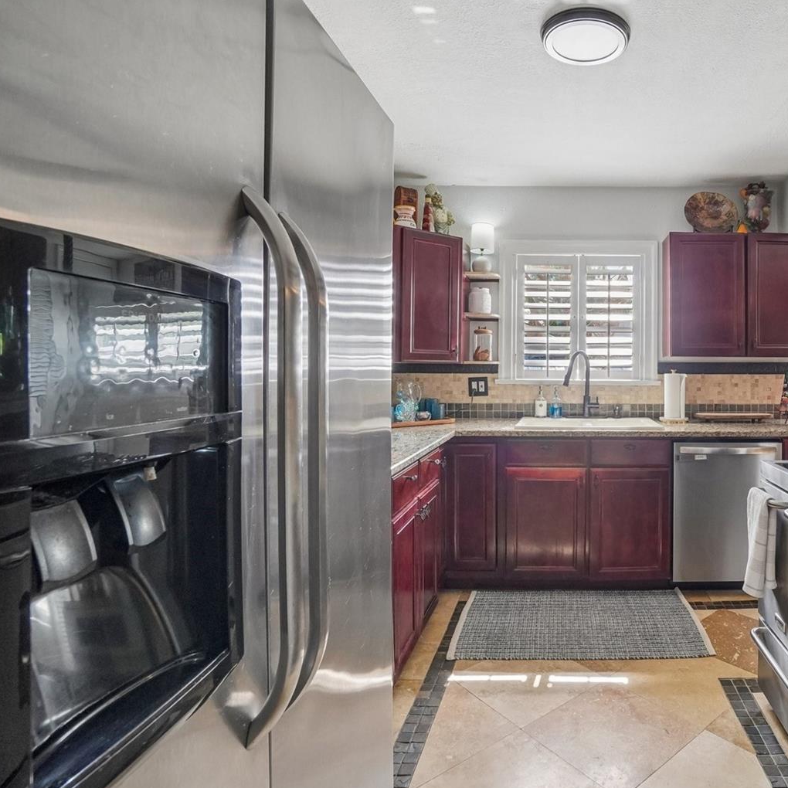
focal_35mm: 20
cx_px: 574
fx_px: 515
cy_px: 395
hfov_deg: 70.7
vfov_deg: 74.8
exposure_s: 1/30
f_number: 8
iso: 250
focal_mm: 10
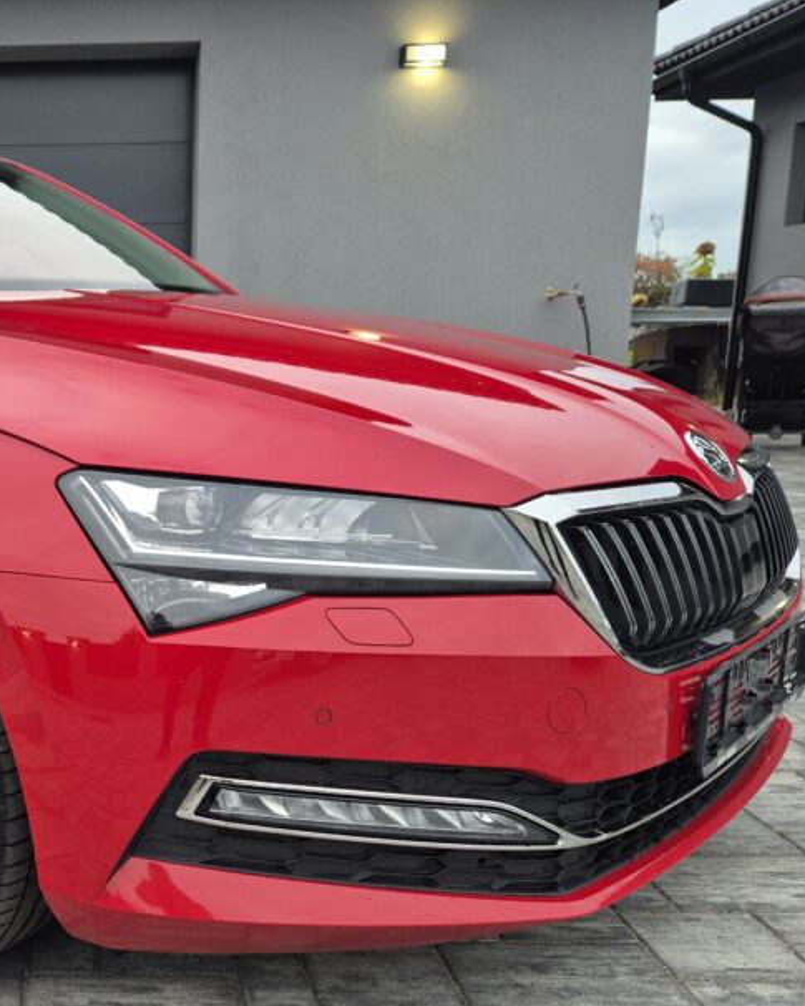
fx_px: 1191
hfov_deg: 34.4
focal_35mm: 40
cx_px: 20
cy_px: 563
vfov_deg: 45.7
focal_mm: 5.4
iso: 320
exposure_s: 1/100
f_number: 1.8
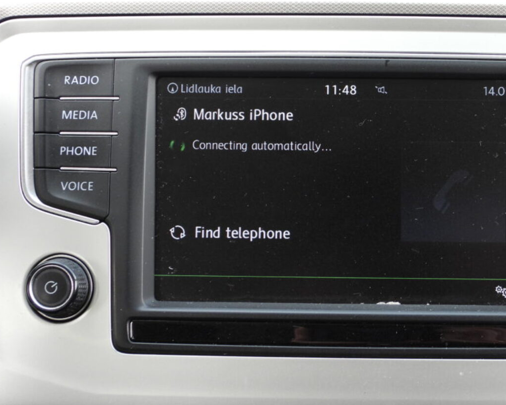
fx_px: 1004
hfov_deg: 28.0
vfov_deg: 22.7
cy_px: 140
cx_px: 365
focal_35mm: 67
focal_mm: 7.9
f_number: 3.2
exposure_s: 1/60
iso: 100
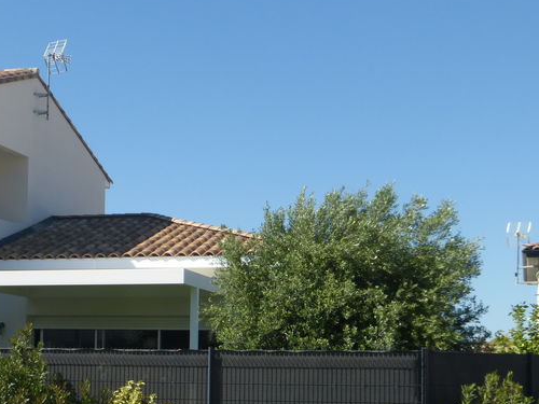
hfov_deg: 24.4
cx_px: 60
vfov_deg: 18.7
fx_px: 1215
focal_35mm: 78
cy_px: 337
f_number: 3.9
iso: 100
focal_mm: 6.9
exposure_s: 1/800
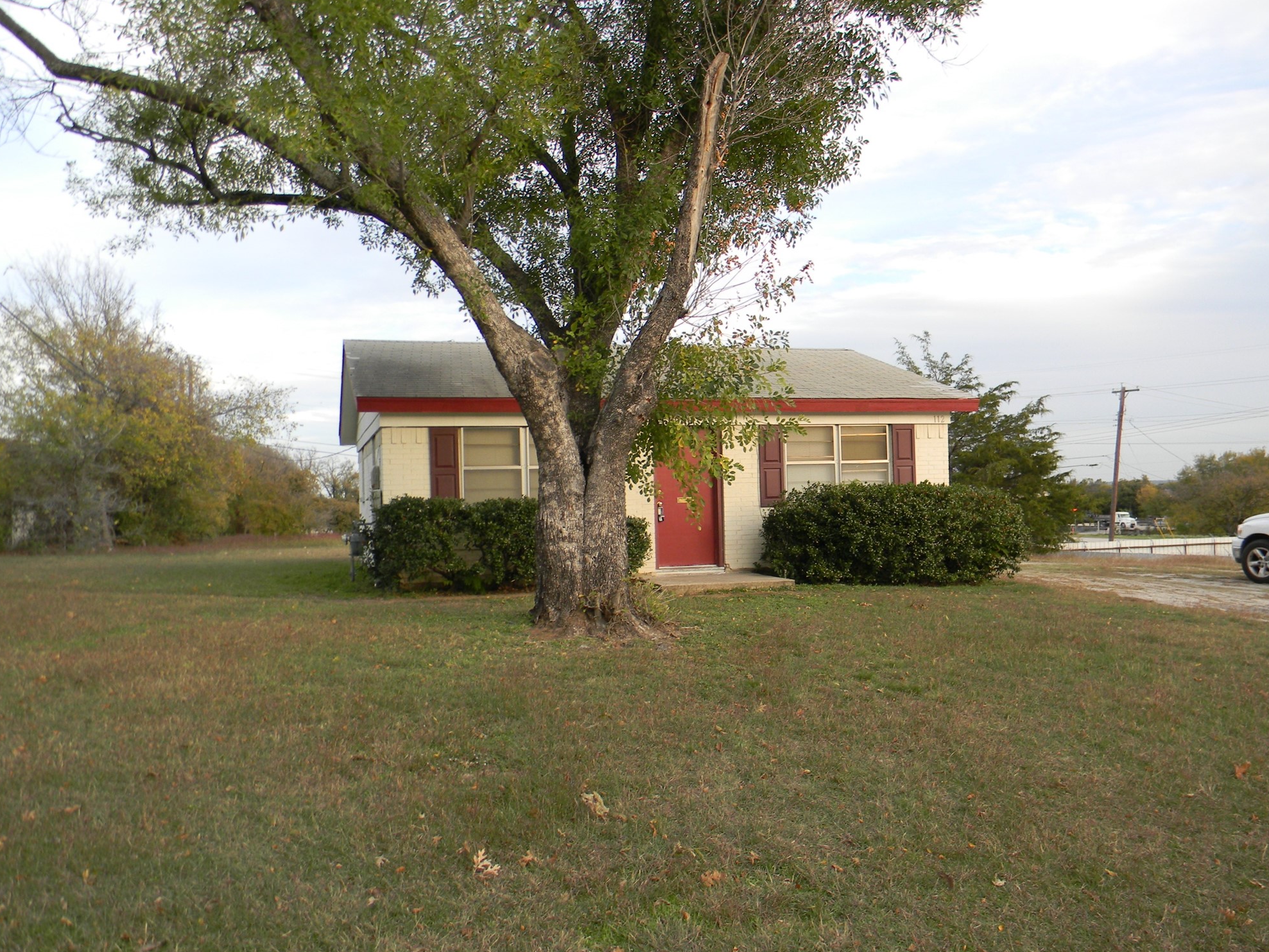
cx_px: 639
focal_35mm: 29
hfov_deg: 61.7
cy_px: 474
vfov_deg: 48.2
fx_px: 1063
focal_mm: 5
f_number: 3.5
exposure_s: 1/117
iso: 80
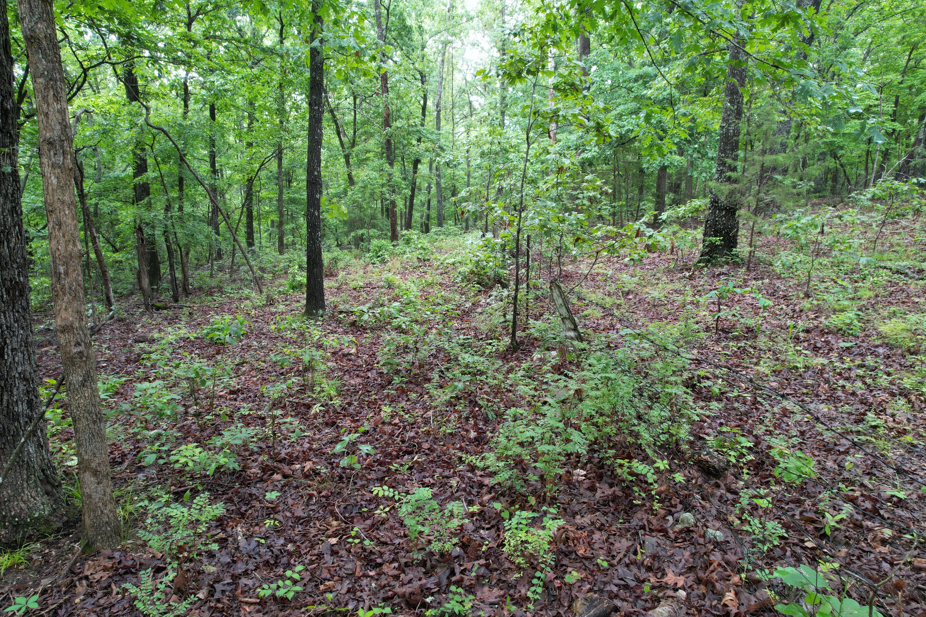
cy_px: 322
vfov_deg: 55.1
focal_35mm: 23
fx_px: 592
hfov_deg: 76.1
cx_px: 458
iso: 110
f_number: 2.8
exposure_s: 1/30
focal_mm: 8.38
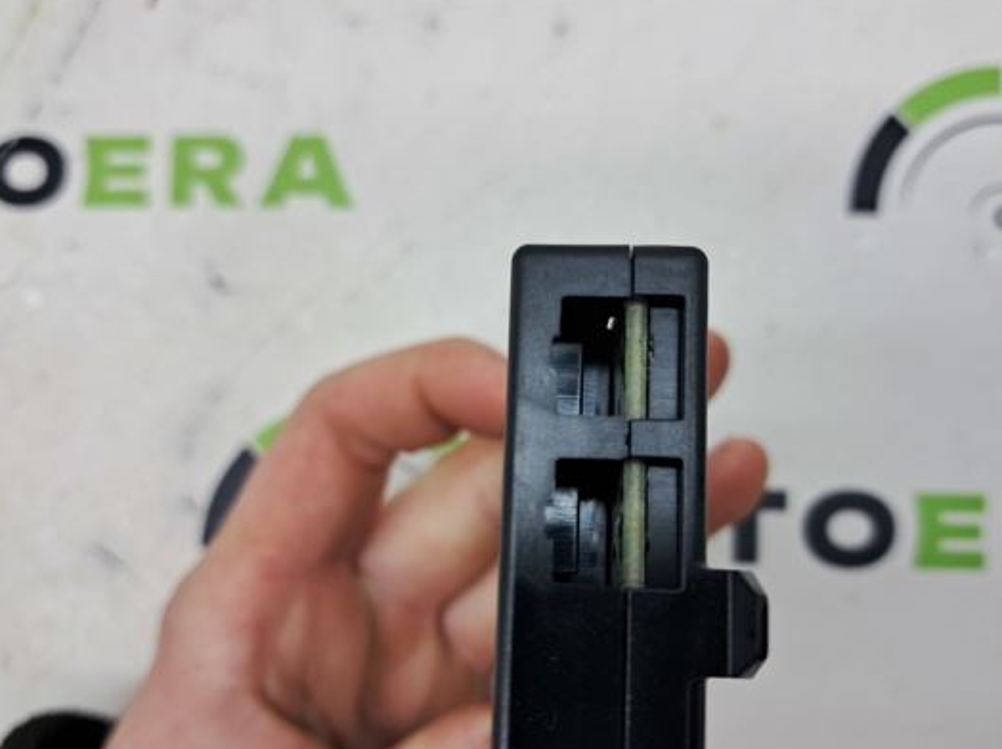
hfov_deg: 55.4
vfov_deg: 42.8
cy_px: 429
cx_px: 532
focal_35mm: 33
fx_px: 954
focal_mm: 4
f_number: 1.8
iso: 50
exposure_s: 1/50
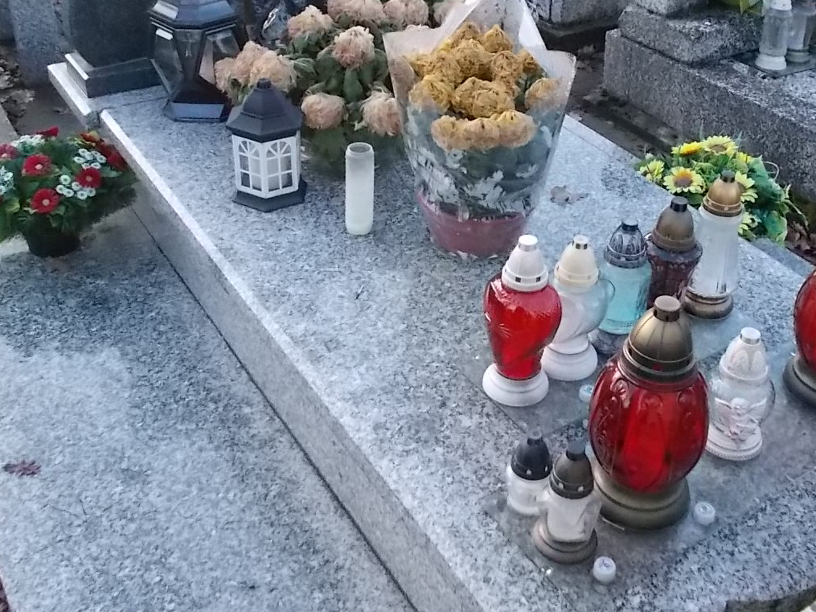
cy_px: 185
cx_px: 496
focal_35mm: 41
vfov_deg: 34.7
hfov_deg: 45.5
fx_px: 966
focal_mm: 4.6
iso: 400
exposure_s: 1/250
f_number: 3.2
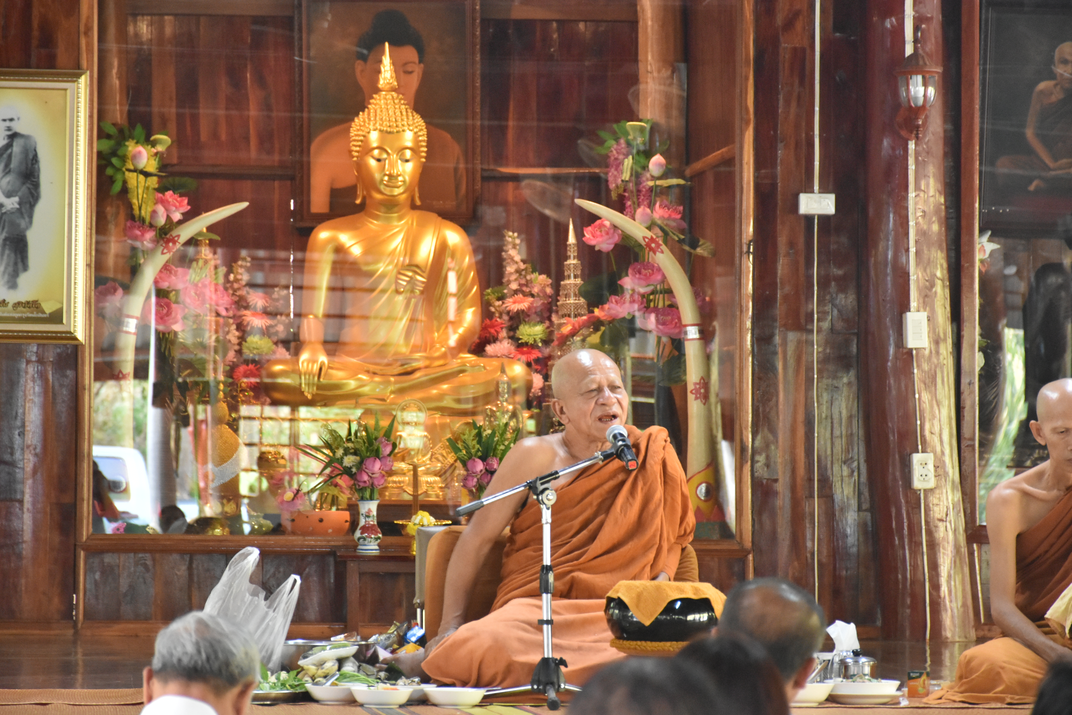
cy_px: 358
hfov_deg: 12.2
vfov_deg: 8.2
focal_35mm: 168
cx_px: 536
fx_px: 5002
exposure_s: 1/20
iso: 2500
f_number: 5.6
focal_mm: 112
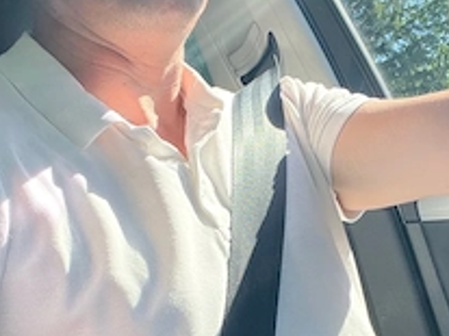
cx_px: 252
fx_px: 752
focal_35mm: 58
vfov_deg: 24.3
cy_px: 316
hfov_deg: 33.2
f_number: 2.2
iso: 32
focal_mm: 2.71
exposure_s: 1/253
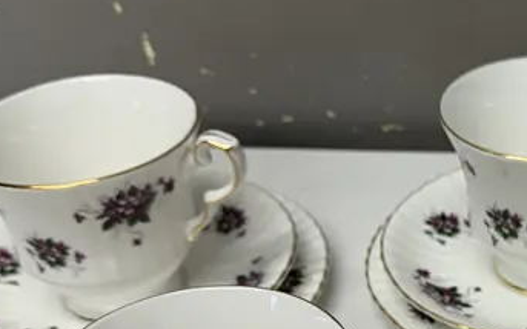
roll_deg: -1.7
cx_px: 579
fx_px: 1091
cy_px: 323
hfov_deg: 25.2
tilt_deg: -37.2
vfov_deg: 16.8
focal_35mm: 76
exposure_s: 1/100
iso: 64
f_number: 1.78
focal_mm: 6.86
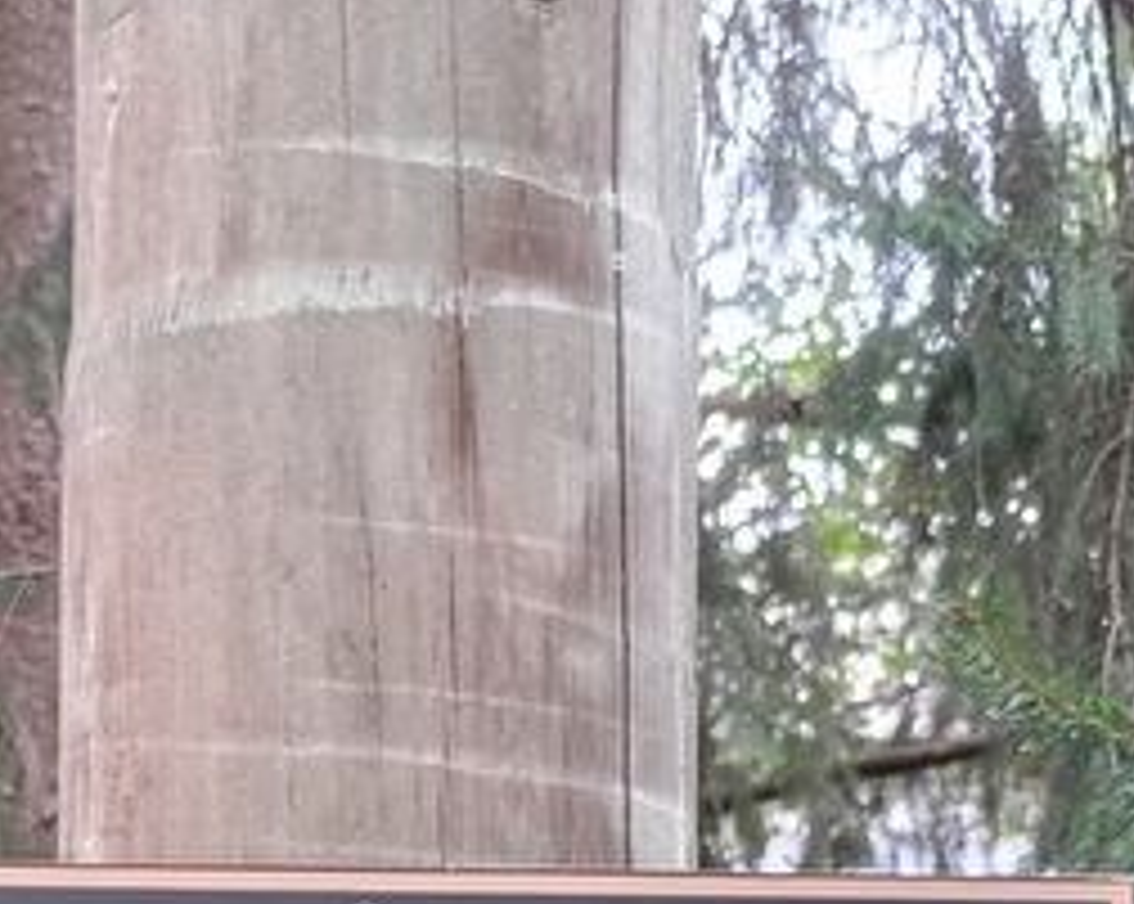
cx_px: 140
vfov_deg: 16.1
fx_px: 3017
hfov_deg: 20.9
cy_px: 1183
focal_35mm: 90
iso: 604
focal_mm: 4.27
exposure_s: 1/60
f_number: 1.8
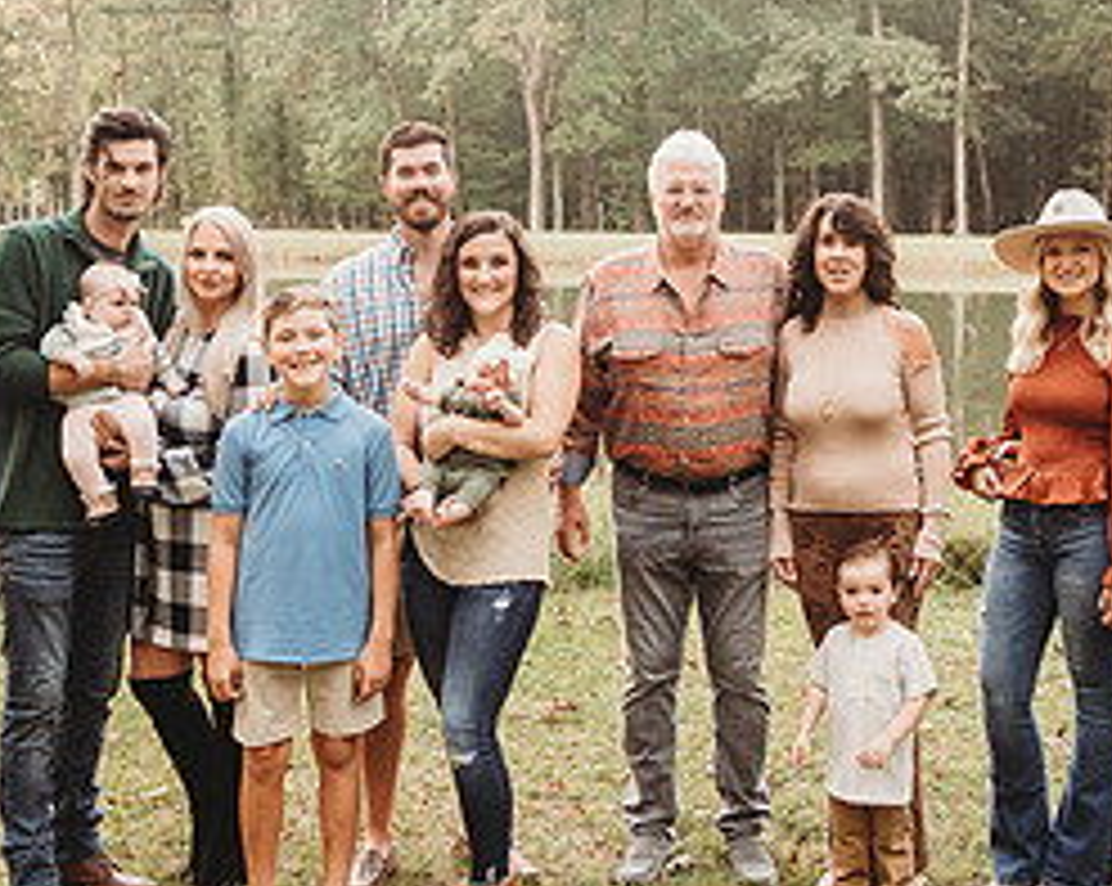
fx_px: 1742
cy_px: 322
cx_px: 680
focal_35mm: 53
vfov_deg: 28.4
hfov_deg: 35.2
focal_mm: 24
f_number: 2.5
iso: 1000
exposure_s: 1/125
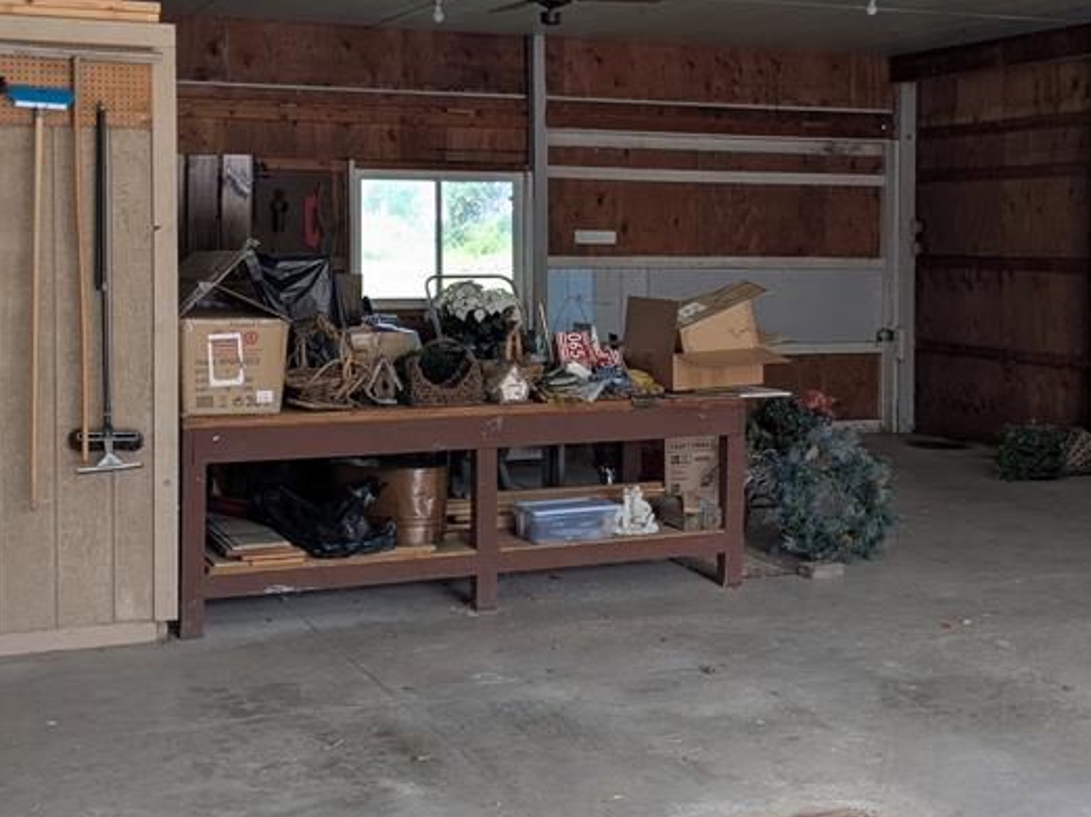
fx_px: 1670
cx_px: 631
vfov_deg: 27.4
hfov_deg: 36.1
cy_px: 299
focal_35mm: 53
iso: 46
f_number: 1.73
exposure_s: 1/134
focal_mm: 4.38
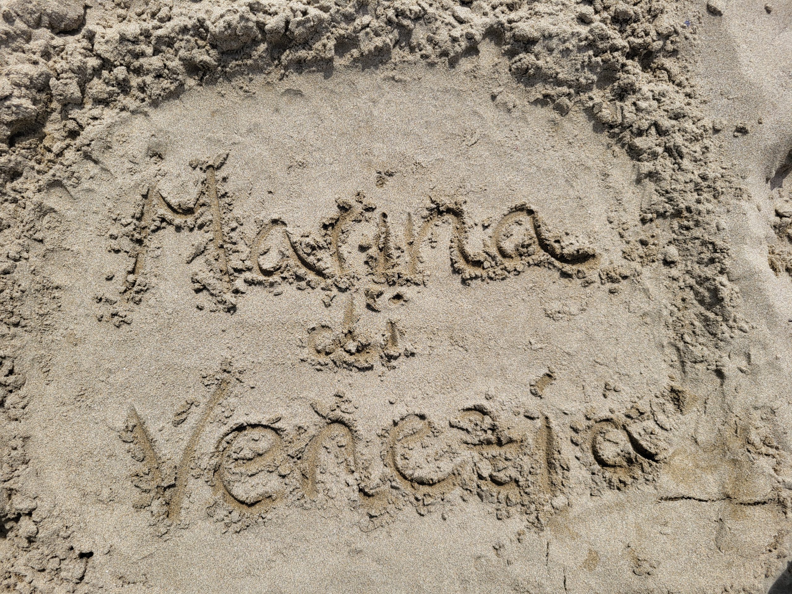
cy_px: 297
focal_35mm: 26
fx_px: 595
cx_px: 396
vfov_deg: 53.1
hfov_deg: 67.3
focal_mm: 5.4
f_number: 1.8
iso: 40
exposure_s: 1/2500
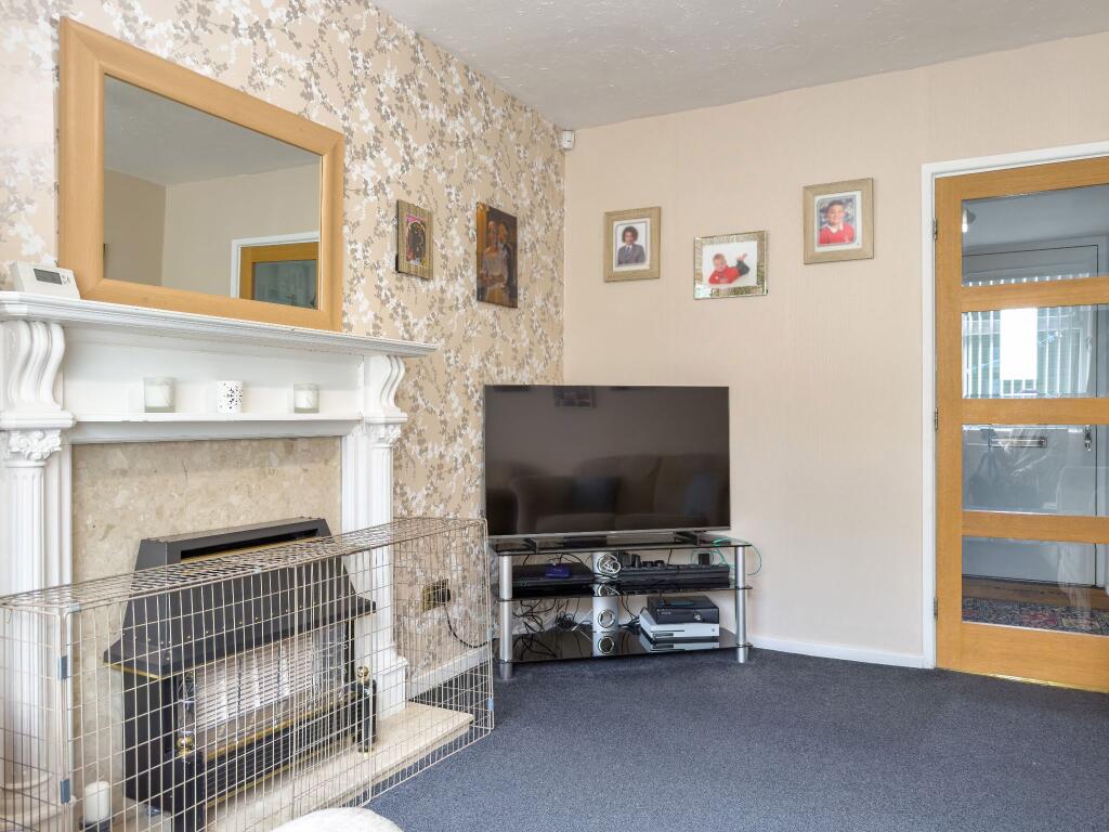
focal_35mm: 24
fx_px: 769
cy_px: 416
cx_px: 554
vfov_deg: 56.8
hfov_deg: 71.6
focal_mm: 6.76
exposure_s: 1/60
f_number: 1.8
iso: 160
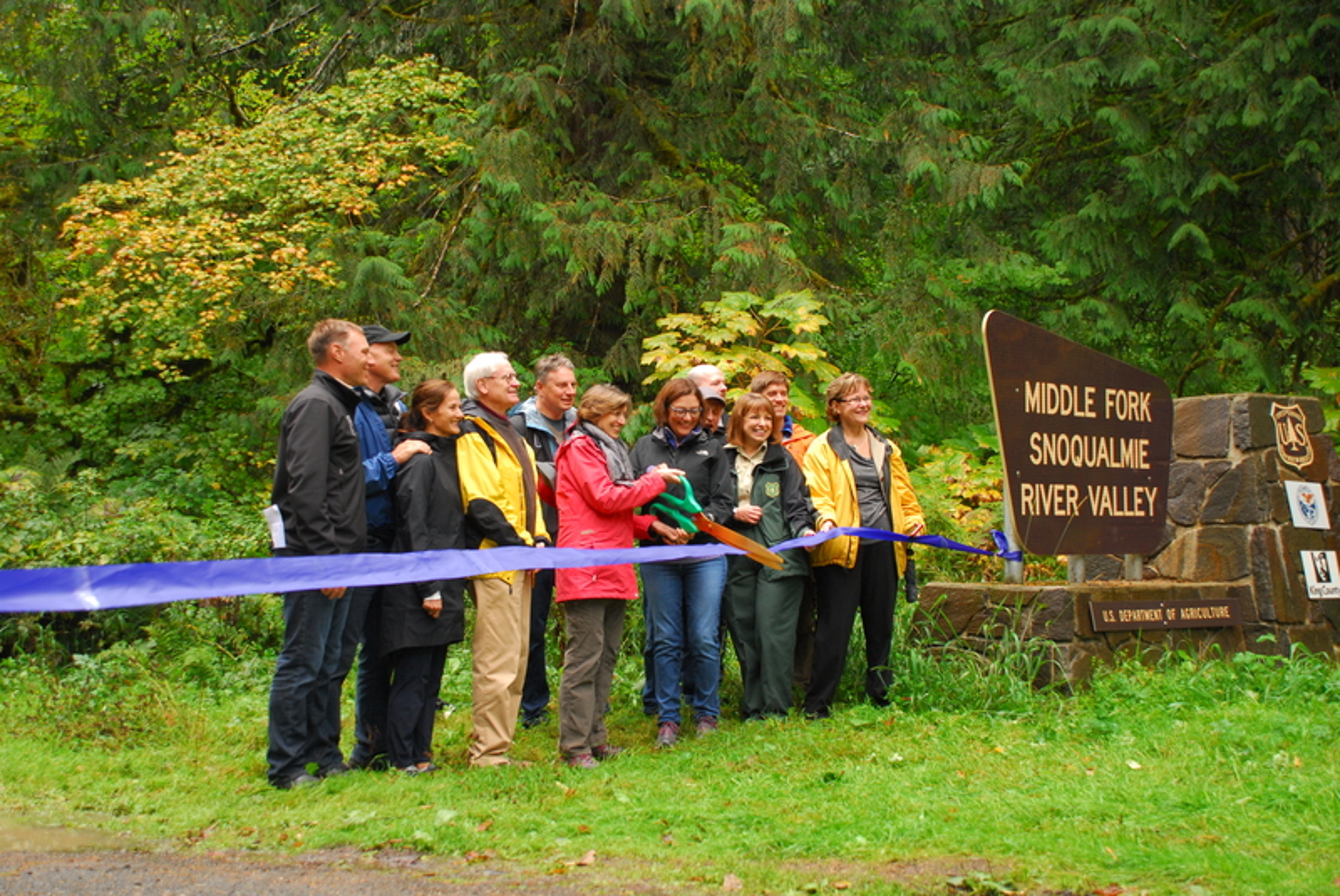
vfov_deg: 29.0
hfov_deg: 42.3
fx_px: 1732
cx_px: 670
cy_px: 448
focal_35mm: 46
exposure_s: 1/60
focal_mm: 31
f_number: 4
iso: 250
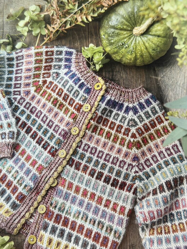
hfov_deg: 30.3
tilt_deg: -38.0
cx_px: 94
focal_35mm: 48
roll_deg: +20.2
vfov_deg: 39.7
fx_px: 346
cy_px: 124
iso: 400
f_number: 1.78
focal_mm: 6.76
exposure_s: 1/40
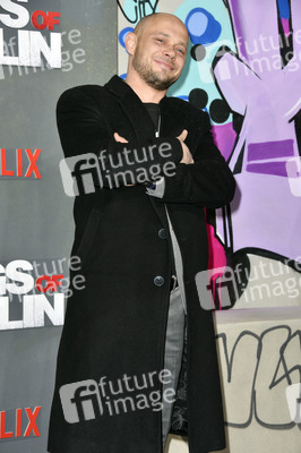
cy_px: 226
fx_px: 1156
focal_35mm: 92
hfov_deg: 14.8
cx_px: 150
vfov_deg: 22.2
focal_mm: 92
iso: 250
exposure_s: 1/200
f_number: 7.1
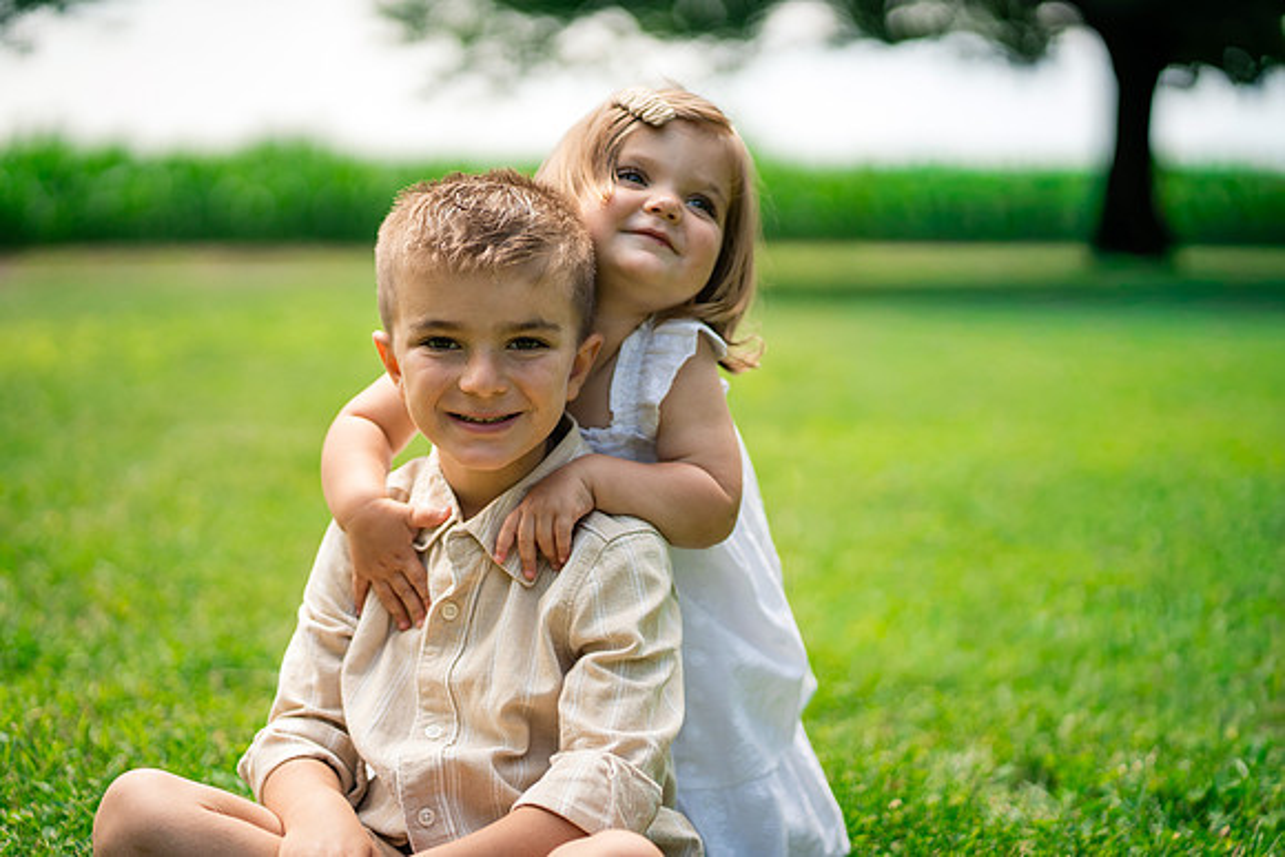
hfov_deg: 23.9
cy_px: 428
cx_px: 642
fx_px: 3035
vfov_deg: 16.1
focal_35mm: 85
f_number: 2
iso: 400
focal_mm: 85
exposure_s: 1/4000
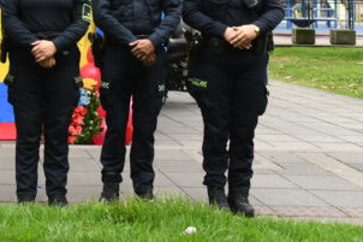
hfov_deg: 22.4
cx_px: -70
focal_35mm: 84
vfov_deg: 15.6
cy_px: -54
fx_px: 847
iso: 320
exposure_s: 1/160
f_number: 7.1
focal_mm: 22
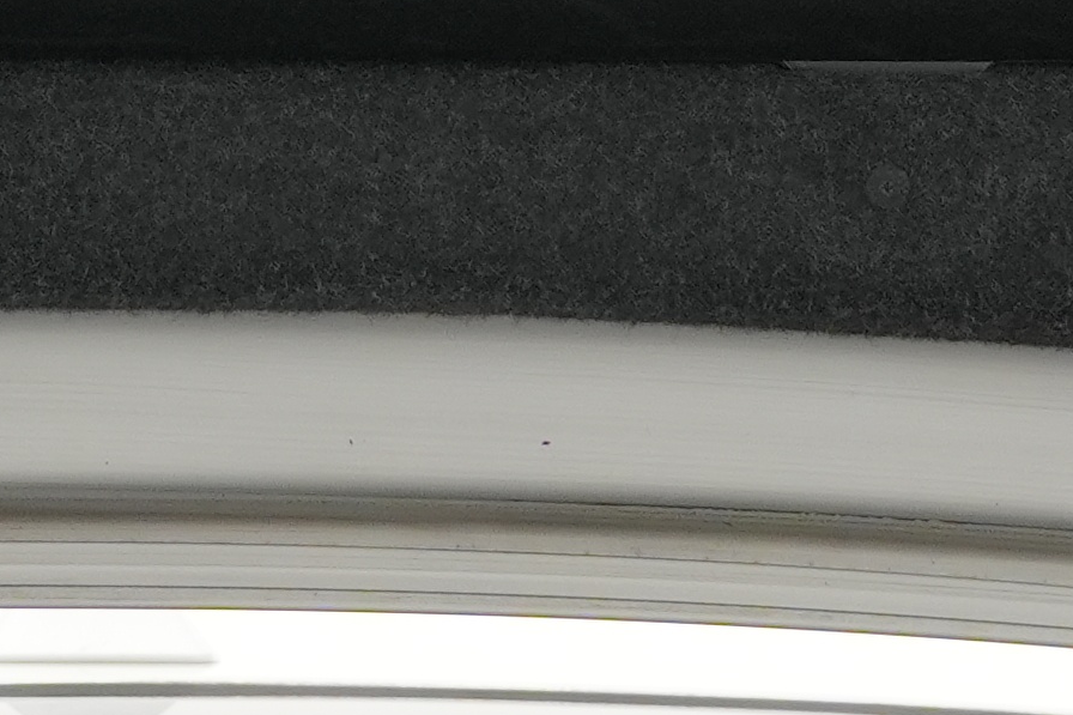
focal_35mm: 229
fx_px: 6825
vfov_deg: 5.9
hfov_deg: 8.9
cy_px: -630
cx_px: 59
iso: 400
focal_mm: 22.1
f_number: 7.1
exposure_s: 1/50
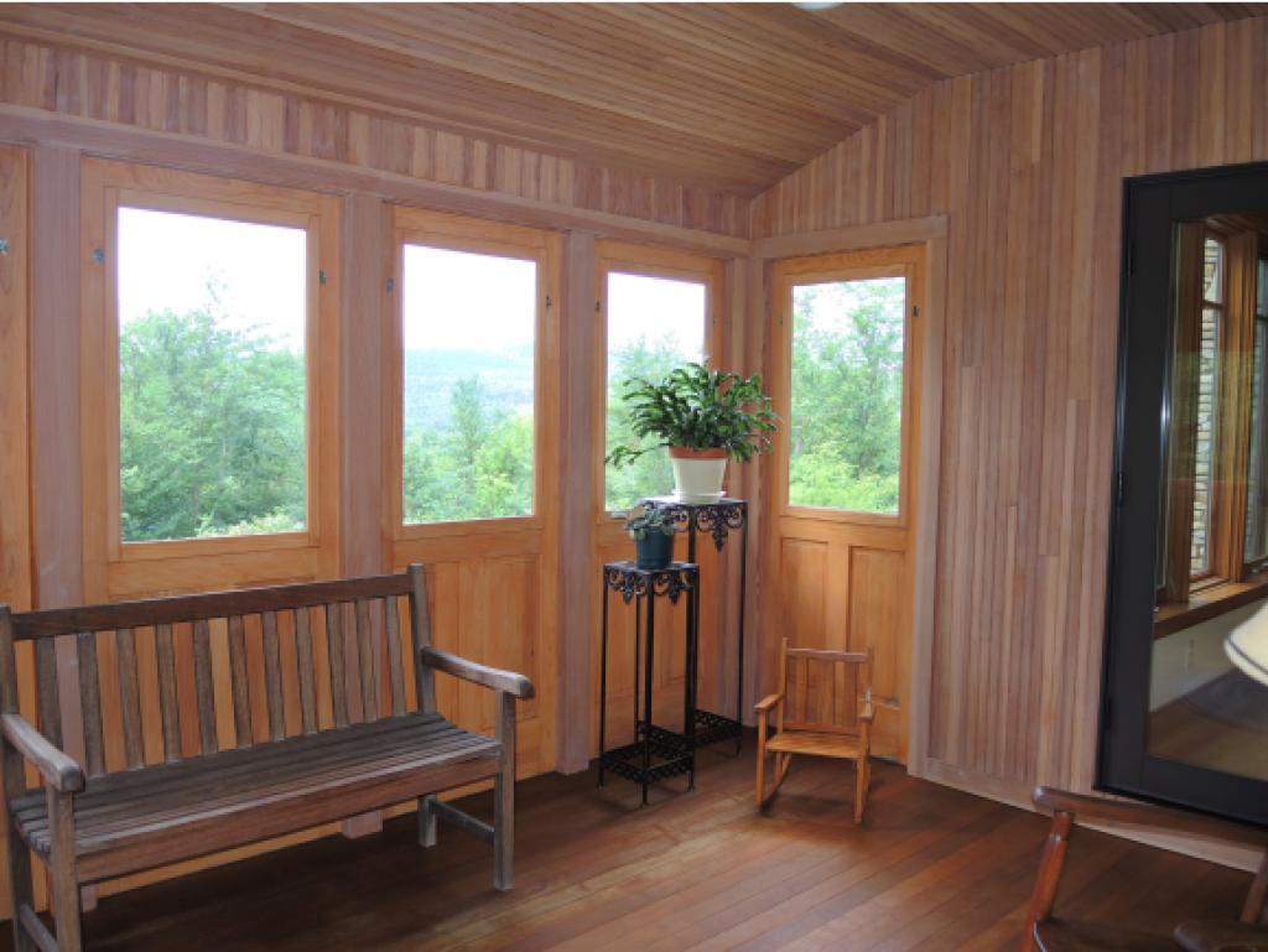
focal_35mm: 28
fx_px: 1026
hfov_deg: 63.4
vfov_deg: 49.8
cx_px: 634
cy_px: 476
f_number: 2
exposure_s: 1/200
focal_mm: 6
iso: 100
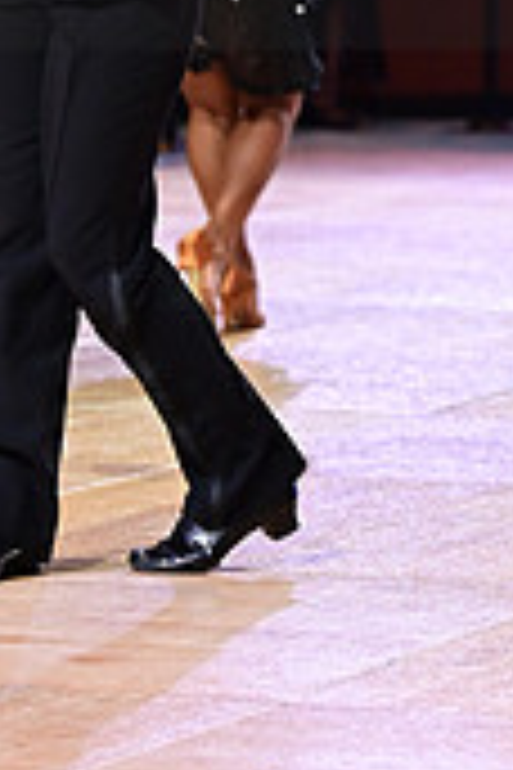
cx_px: 540
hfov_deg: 5.0
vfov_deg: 7.4
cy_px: -99
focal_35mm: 275
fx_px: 5878
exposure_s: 1/400
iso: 1600
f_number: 2.8
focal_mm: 81
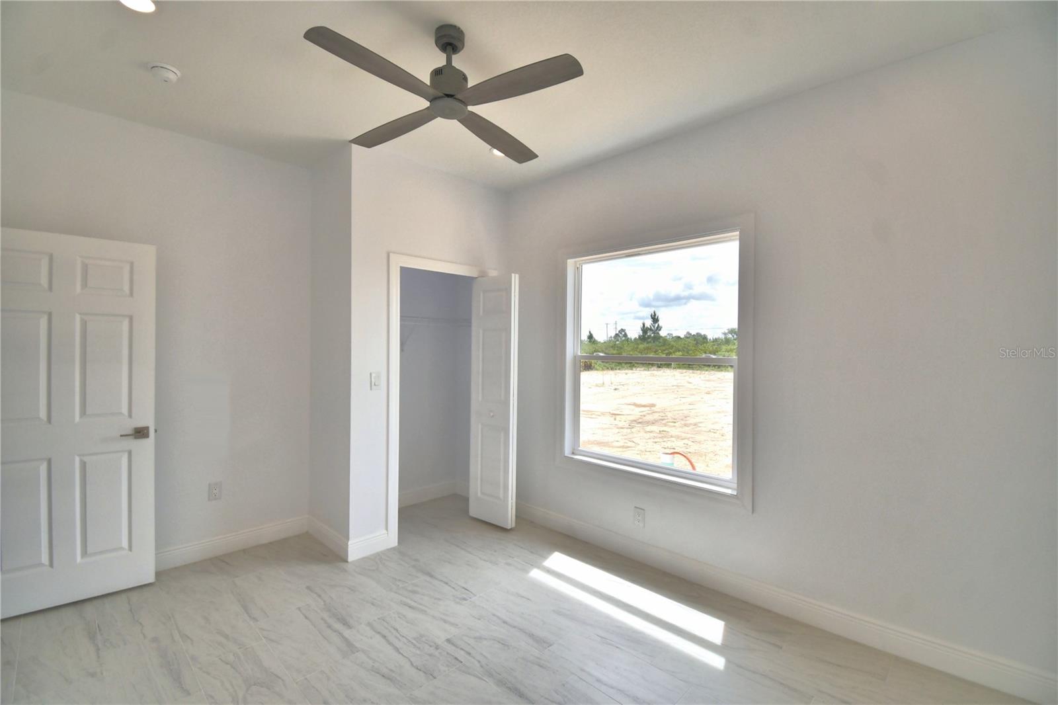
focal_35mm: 15
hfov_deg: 100.4
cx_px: 529
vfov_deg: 77.3
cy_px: 352
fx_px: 441
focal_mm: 10
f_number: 4.5
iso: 100
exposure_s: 1/800
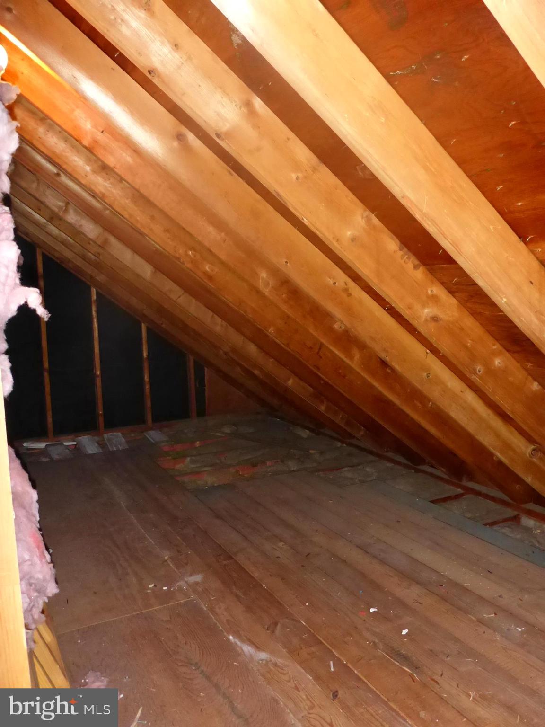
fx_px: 588
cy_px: 364
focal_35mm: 28
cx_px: 272
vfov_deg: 63.4
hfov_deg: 49.7
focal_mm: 4.9
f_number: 3.3
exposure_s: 1/60
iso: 800
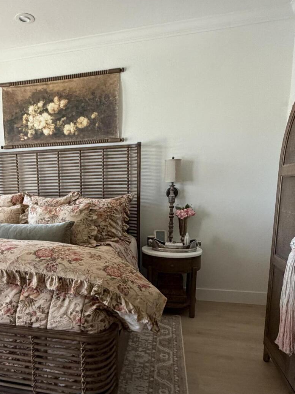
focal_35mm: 27
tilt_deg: -9.1
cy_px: 241
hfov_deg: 49.7
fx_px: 307
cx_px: 82
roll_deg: +0.9
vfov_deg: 64.6
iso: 400
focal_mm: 2.22
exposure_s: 1/60
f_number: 2.2
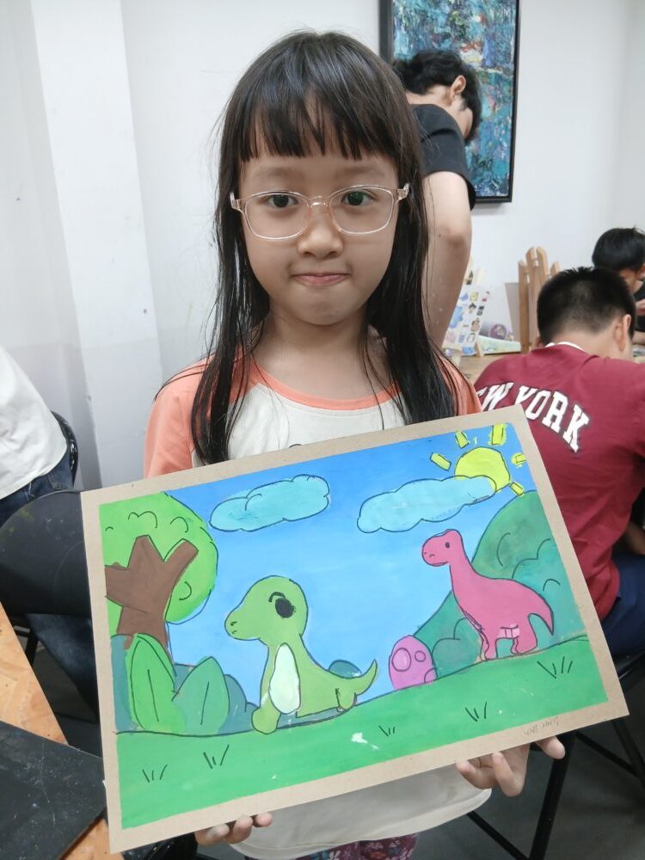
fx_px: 646
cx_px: 322
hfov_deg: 53.1
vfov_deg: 67.3
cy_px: 430
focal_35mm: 26
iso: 100
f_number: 1.8
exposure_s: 1/50
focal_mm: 3.98
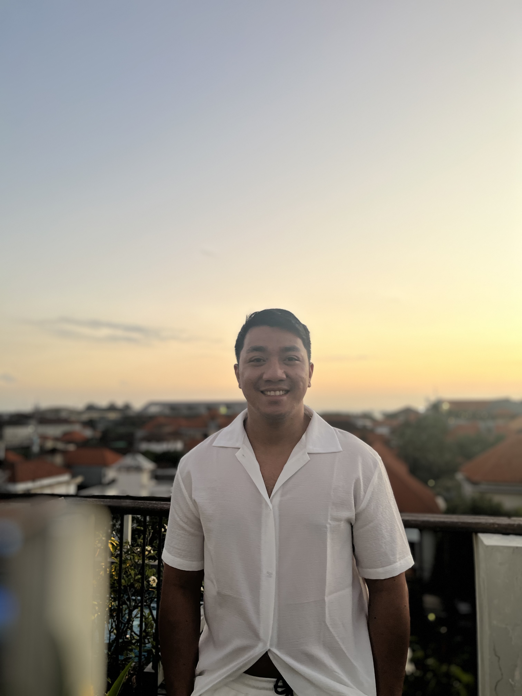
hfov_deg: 53.1
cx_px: 261
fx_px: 523
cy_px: 348
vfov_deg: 67.3
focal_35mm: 26
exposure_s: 1/135
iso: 32
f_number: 1.6
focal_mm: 5.1
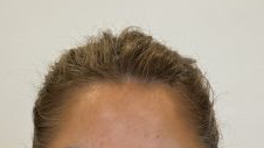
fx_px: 973
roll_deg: +0.0
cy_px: 190
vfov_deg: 8.6
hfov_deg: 15.5
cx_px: 136
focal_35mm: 139
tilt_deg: -1.7
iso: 64
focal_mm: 6.76
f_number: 1.78
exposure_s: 1/50
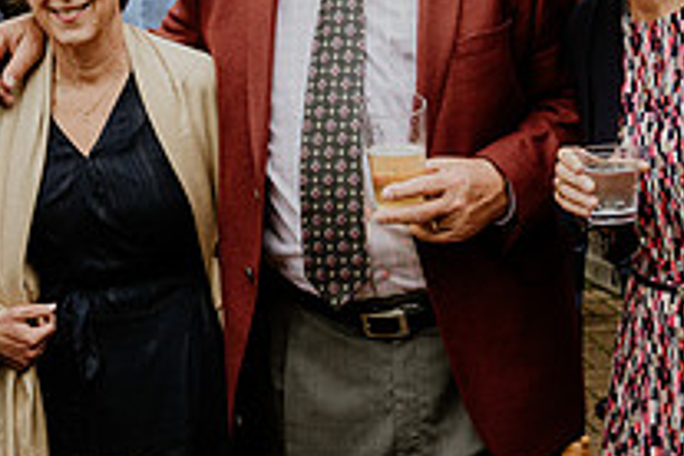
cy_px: -53
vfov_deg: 14.6
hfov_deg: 22.3
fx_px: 1729
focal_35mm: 91
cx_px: 245
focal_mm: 32.5
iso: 200
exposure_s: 1/400
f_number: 3.5
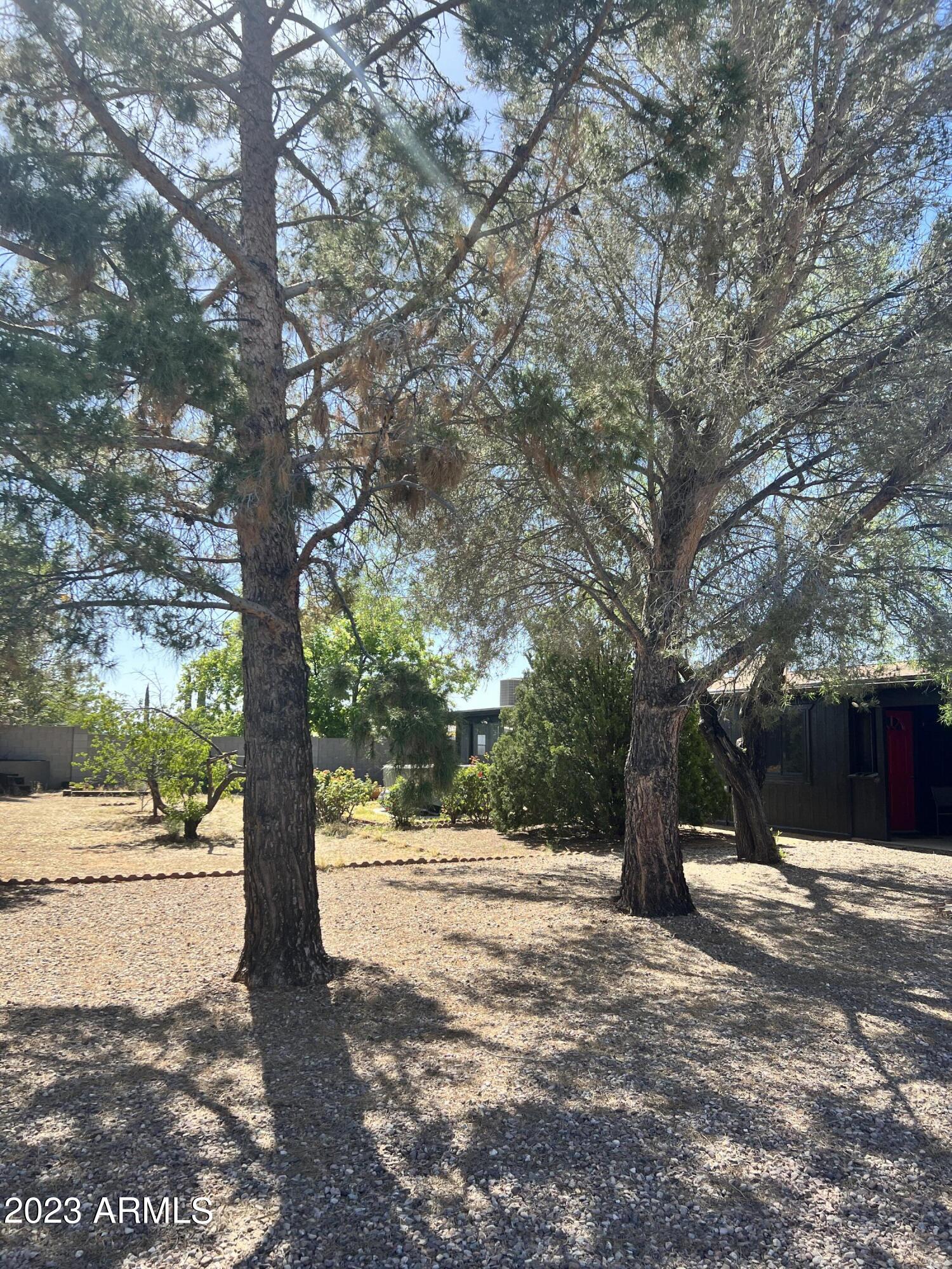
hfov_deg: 53.1
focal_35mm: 26
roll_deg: -1.3
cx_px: 476
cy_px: 634
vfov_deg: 67.3
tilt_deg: +7.7
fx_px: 953
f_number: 1.5
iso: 50
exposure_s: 1/1344
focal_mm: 5.7
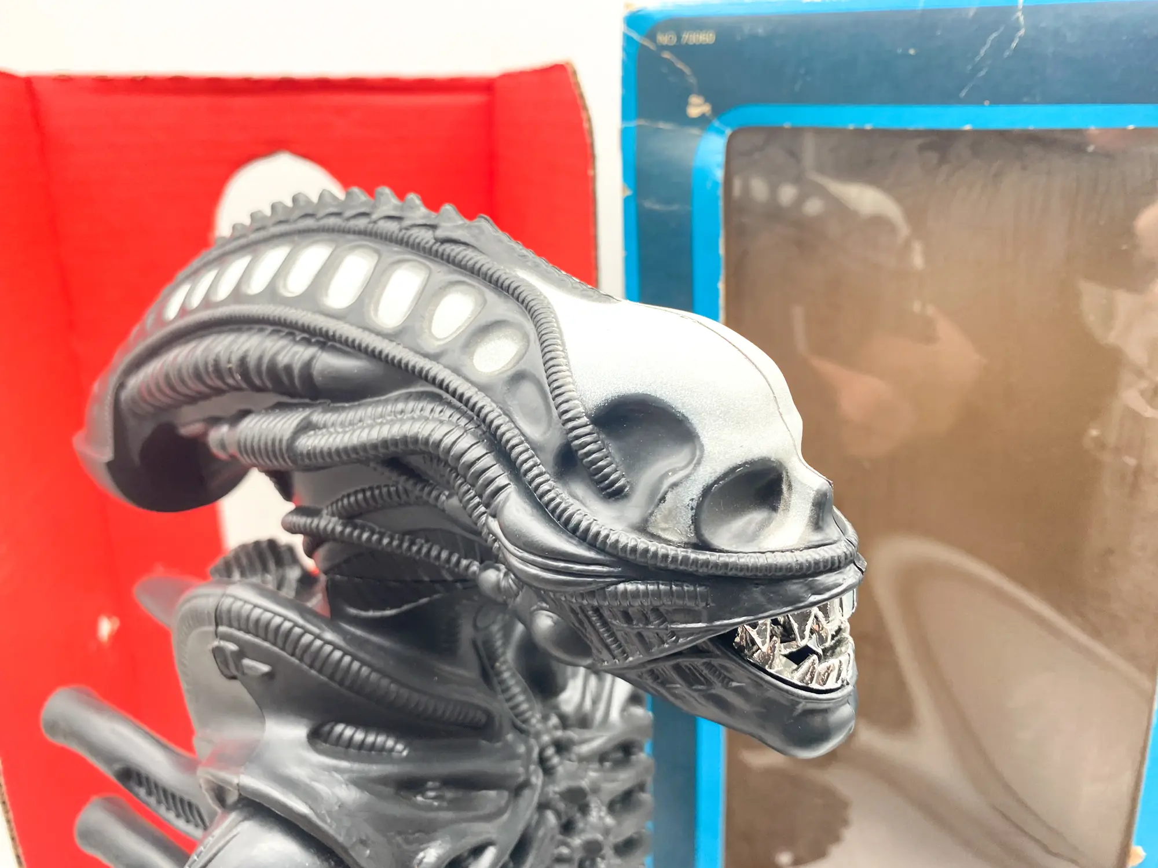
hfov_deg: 67.3
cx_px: 579
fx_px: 870
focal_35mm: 26
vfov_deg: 53.1
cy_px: 434
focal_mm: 4.25
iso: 100
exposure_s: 1/120
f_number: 1.8
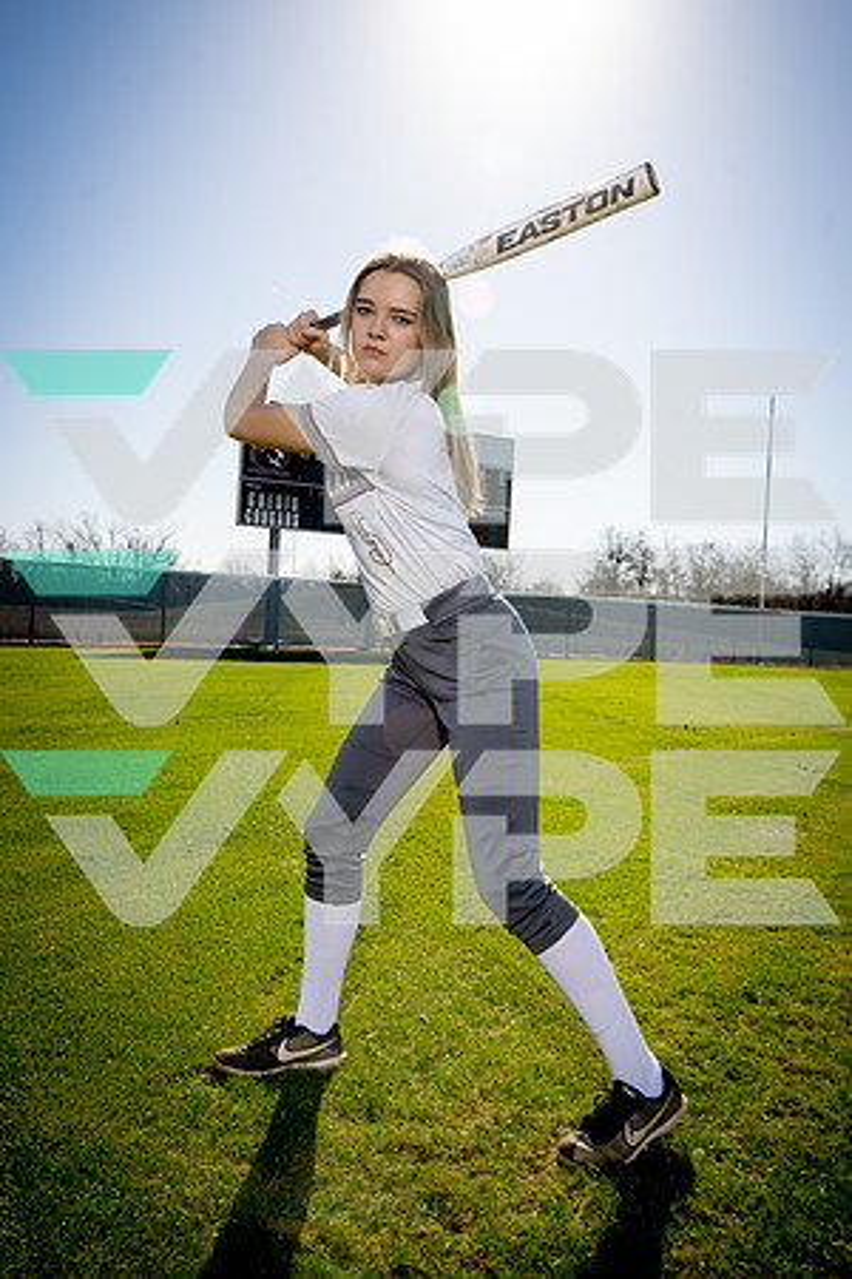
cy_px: 640
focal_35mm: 30
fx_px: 1065
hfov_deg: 43.6
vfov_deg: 61.9
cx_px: 426
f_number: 7.1
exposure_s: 1/250
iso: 100
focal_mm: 30
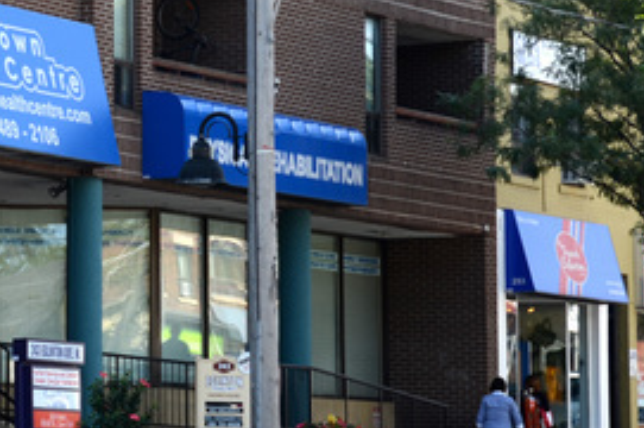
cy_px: 200
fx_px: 3879
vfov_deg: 6.3
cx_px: -33
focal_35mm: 217
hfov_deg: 9.4
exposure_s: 1/200
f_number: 5
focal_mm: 65
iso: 100
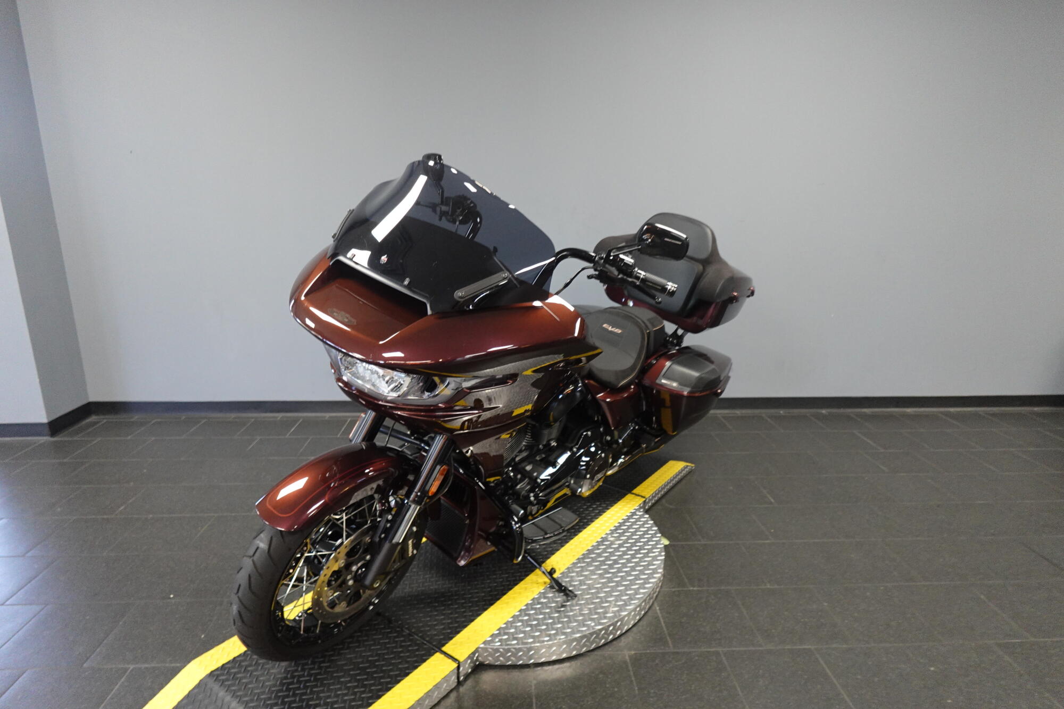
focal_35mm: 20
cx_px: 532
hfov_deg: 84.0
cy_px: 354
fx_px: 591
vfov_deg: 61.9
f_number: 2
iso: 1000
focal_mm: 7.6
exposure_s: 1/100
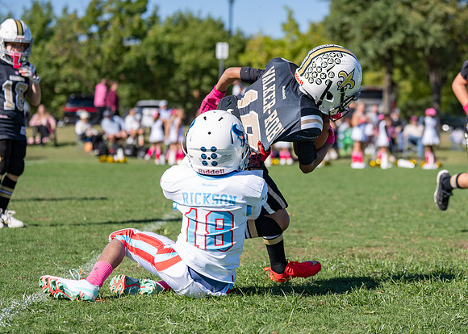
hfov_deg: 18.3
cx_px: 287
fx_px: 1448
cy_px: 144
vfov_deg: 13.2
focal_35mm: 109
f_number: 2.8
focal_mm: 70
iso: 100
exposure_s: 1/2000
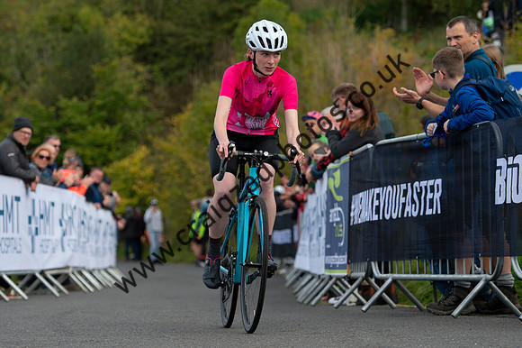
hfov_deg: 14.1
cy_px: 155
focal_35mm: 145
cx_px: 247
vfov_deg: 9.4
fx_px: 2103
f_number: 4.5
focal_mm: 110
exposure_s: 1/1250
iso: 320
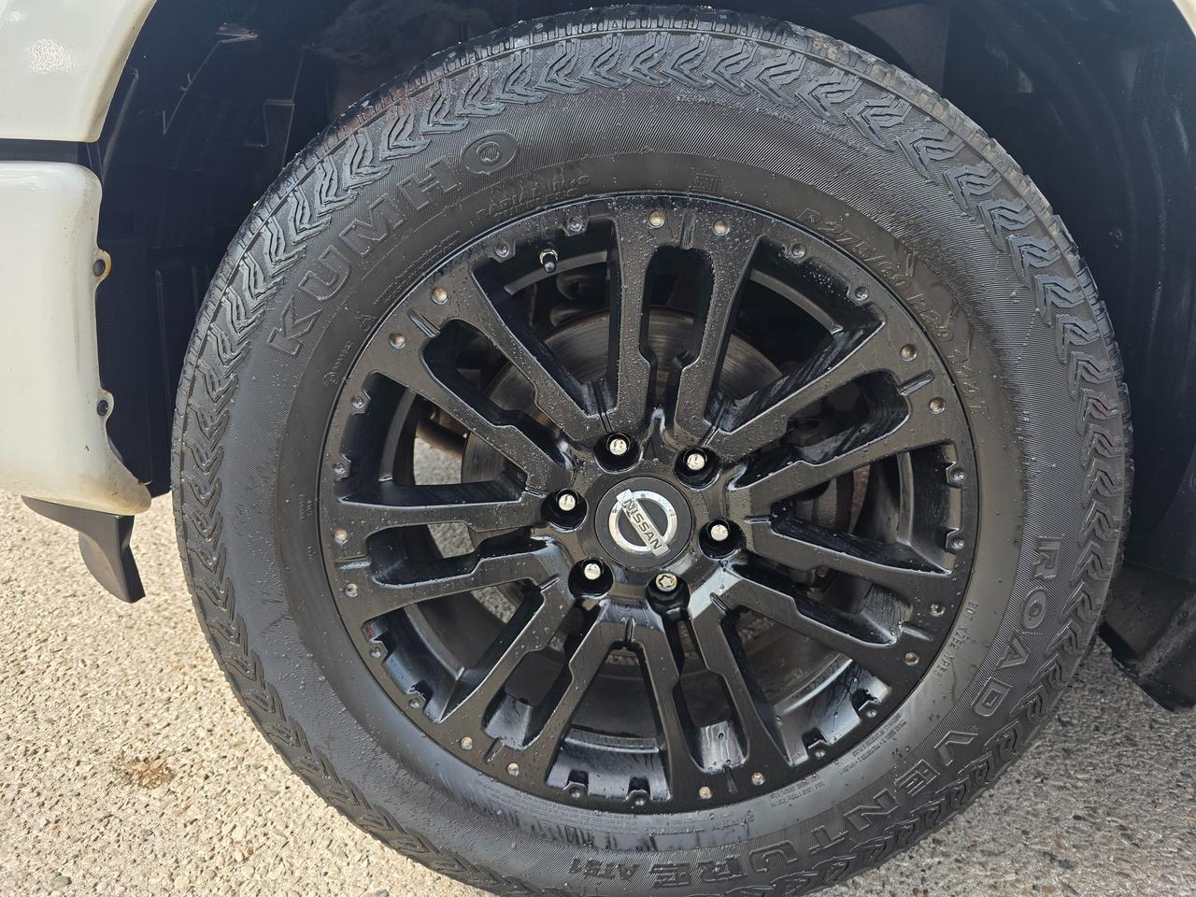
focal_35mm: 23
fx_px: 795
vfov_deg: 58.9
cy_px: 448
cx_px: 598
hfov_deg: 73.9
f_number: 1.7
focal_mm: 6.3
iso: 80
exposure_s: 1/1232
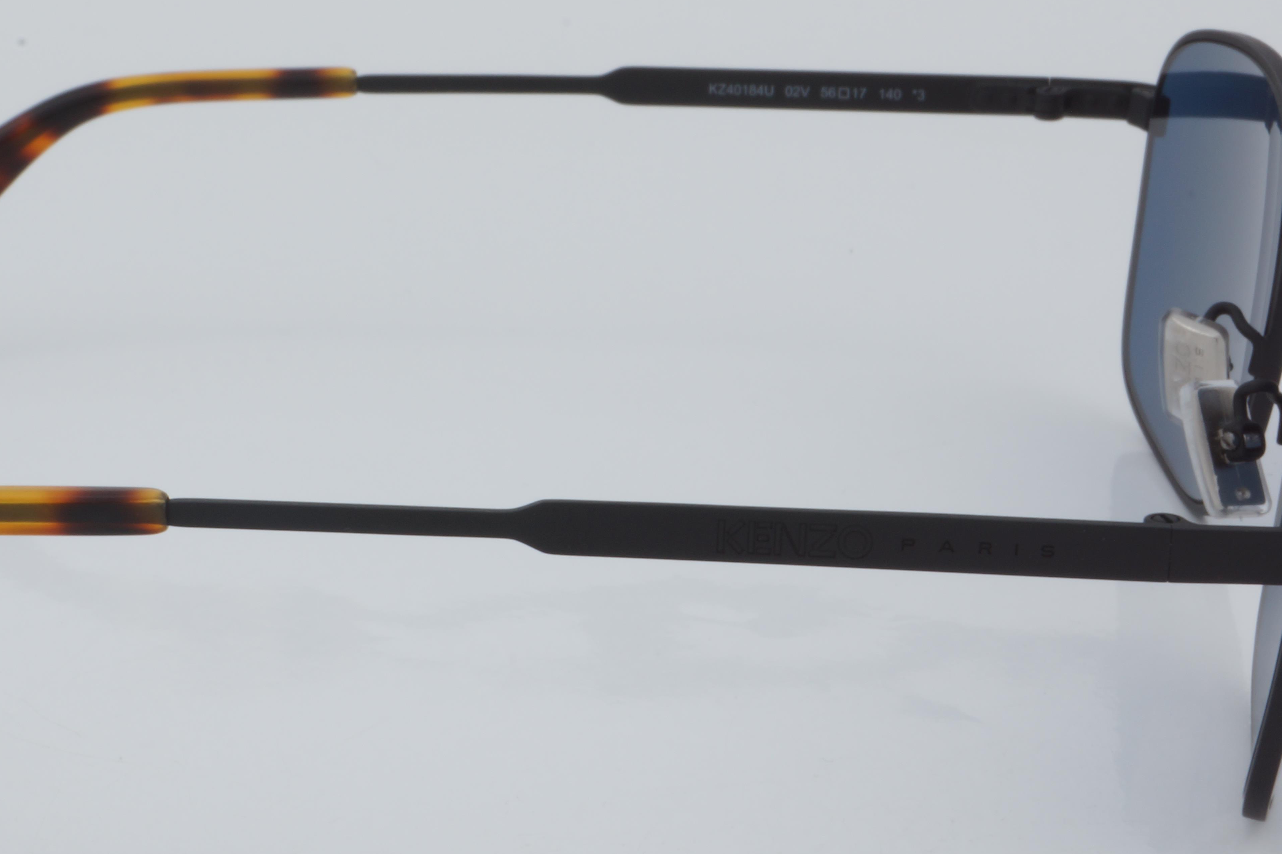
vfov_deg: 11.6
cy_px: 421
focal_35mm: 118
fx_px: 4201
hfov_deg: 17.3
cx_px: 392
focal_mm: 50
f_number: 32
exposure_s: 1/4
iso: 100
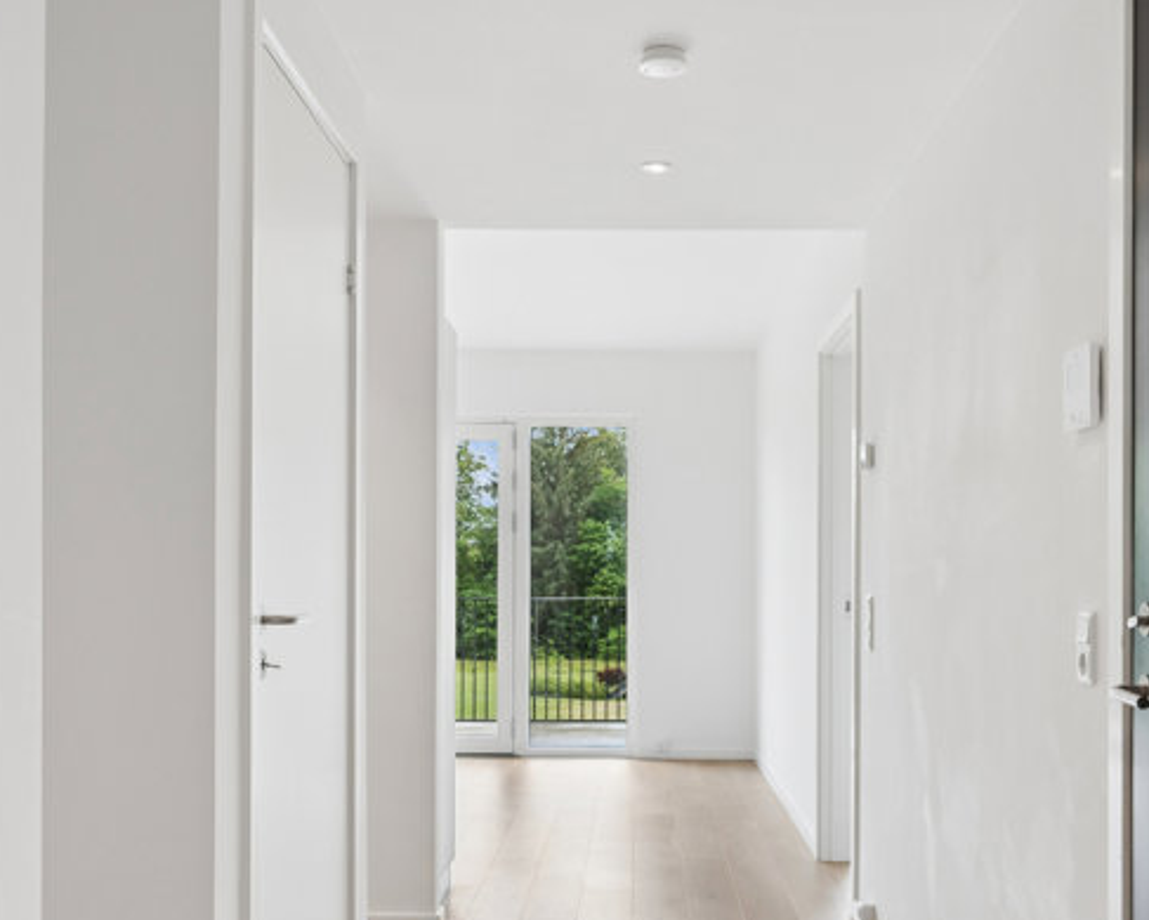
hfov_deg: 49.0
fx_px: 1259
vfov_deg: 39.8
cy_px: 584
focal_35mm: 37
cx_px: 625
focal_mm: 16
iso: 320
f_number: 8
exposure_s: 1/20
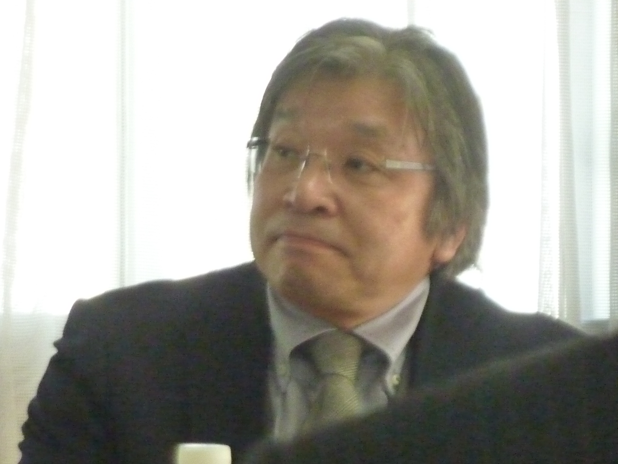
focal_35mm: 436
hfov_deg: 4.5
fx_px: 7784
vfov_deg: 3.4
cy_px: 232
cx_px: 309
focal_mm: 39.7
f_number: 4.7
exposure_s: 1/200
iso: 1250
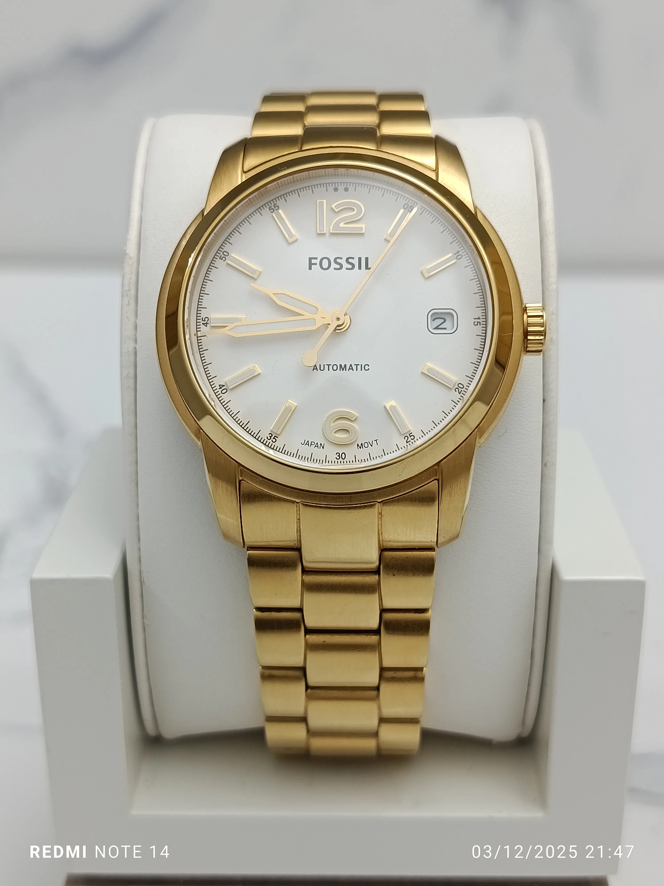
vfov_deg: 39.7
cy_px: 443
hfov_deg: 30.3
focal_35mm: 48
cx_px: 332
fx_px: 1228
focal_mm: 5.24
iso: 328
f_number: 1.7
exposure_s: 1/100
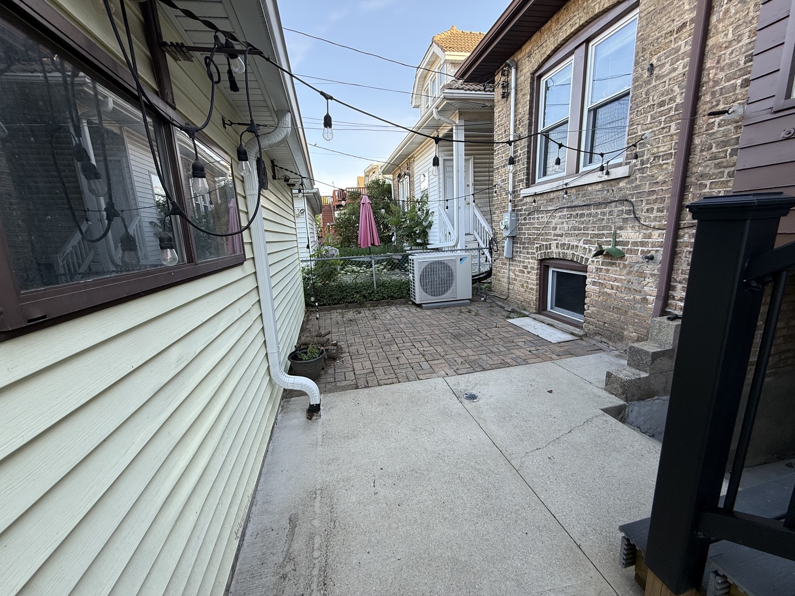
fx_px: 322
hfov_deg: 102.1
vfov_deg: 85.7
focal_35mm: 14
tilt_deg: -10.8
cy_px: 298
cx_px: 398
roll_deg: +2.4
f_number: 2.2
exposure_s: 1/140
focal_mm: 2.22
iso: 64
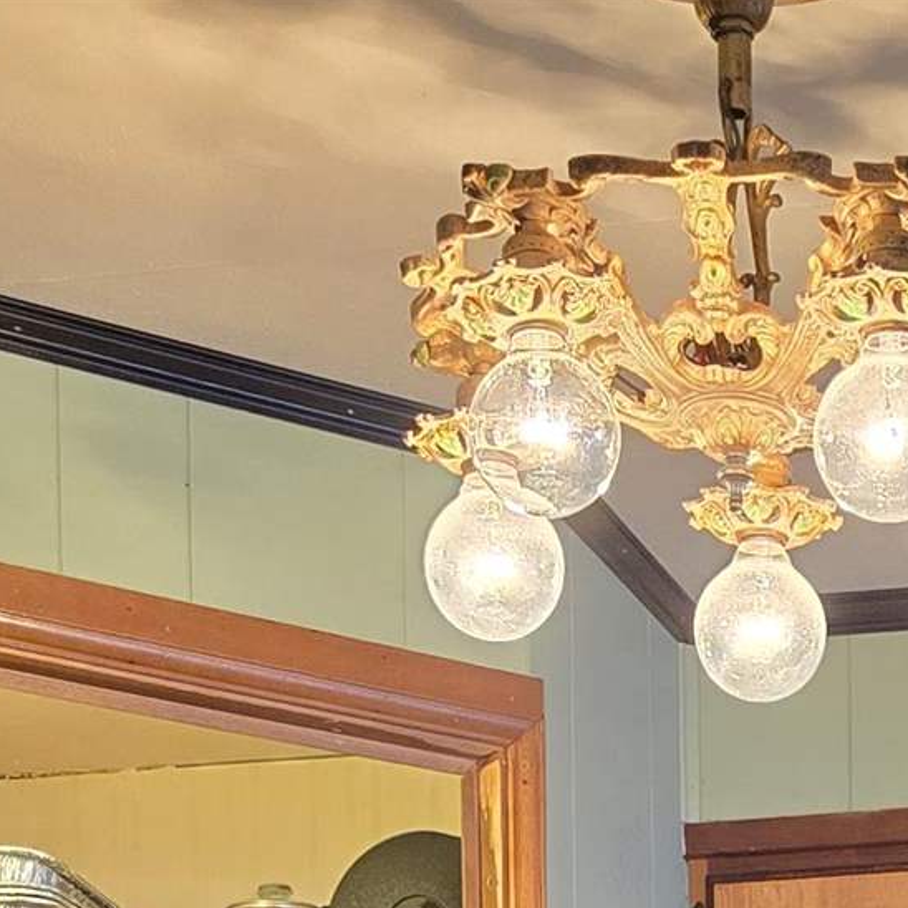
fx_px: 3383
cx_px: 964
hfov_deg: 15.0
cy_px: 1902
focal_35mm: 114
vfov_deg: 13.0
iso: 320
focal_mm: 6.3
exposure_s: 1/120
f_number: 1.7
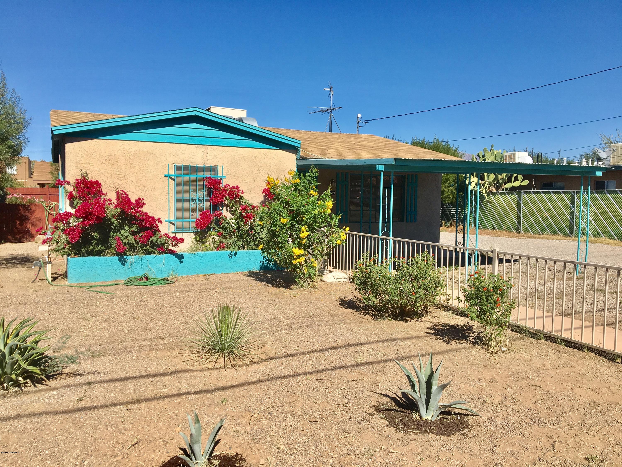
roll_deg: -1.3
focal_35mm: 29
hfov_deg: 61.7
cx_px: 311
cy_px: 234
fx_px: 521
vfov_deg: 48.2
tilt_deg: -2.7
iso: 25
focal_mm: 4.15
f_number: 2.2
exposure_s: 1/2079
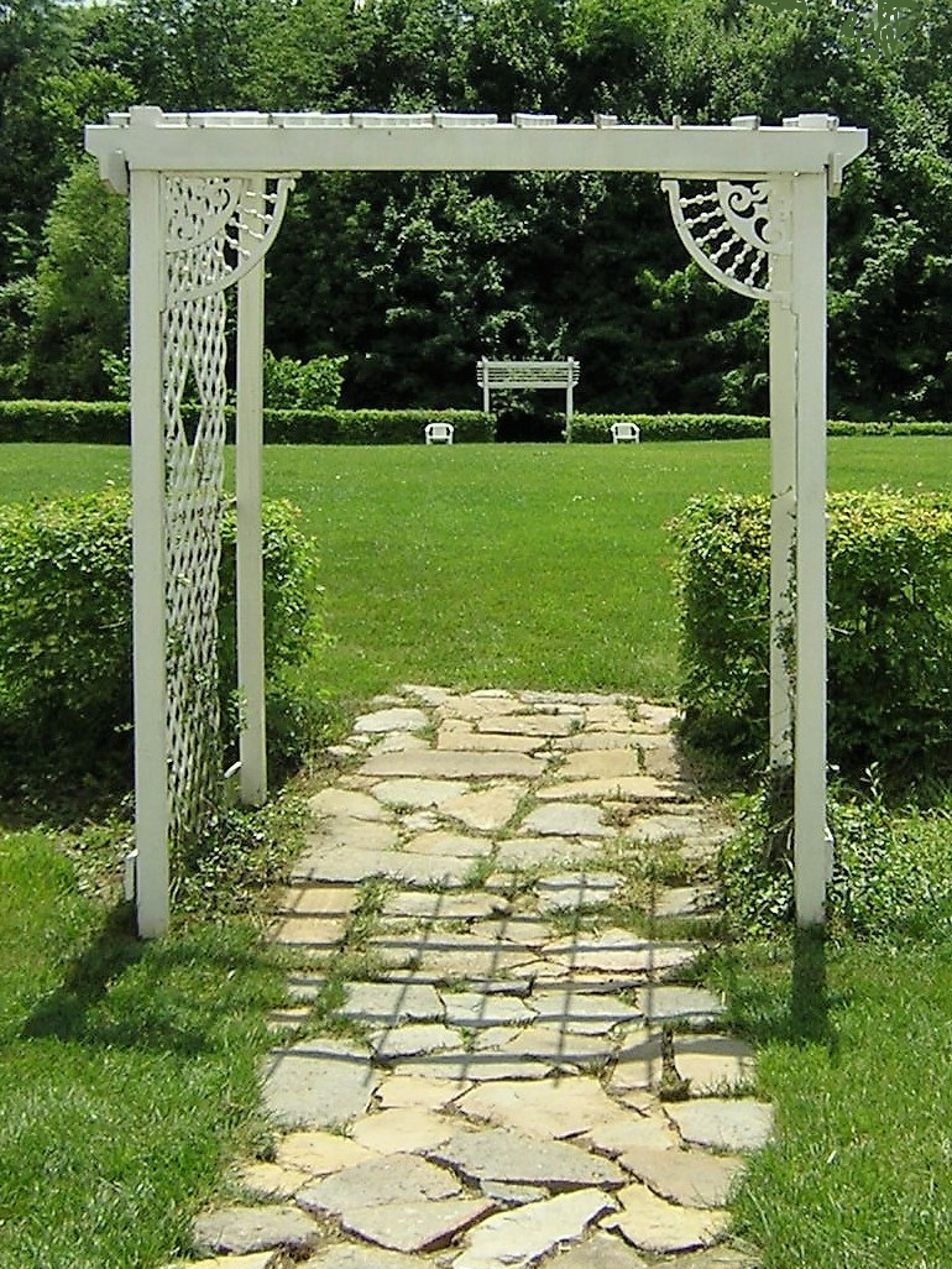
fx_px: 1466
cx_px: 482
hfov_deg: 36.0
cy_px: 704
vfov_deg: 46.7
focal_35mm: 40
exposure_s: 1/353
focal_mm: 4.7
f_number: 5.2
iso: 100
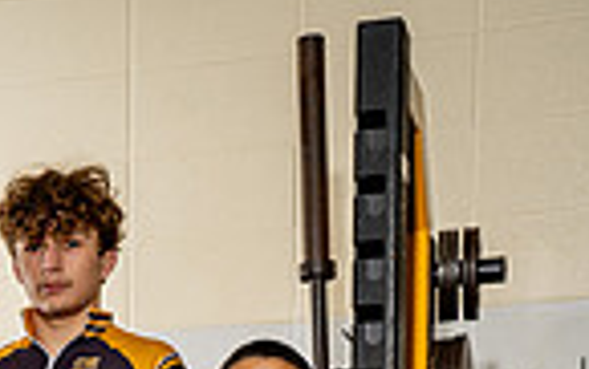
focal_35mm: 139
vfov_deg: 8.6
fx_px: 2234
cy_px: 880
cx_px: 16
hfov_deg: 14.8
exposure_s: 1/200
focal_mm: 44
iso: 100
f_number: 8
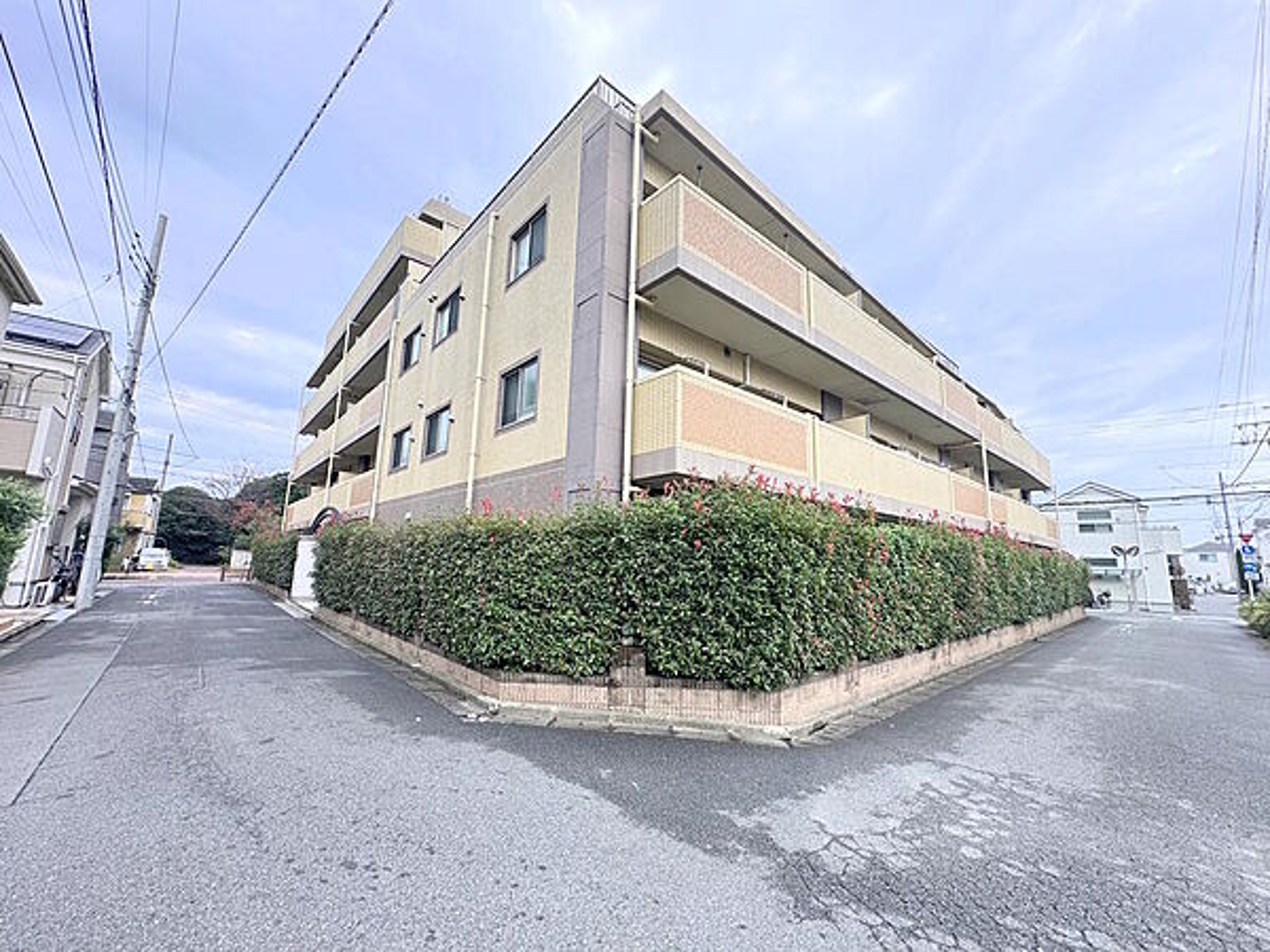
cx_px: 635
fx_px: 514
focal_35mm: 14
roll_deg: -1.7
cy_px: 476
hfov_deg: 102.1
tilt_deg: +9.1
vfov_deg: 85.7
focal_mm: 2.22
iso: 40
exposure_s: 1/403
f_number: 2.2
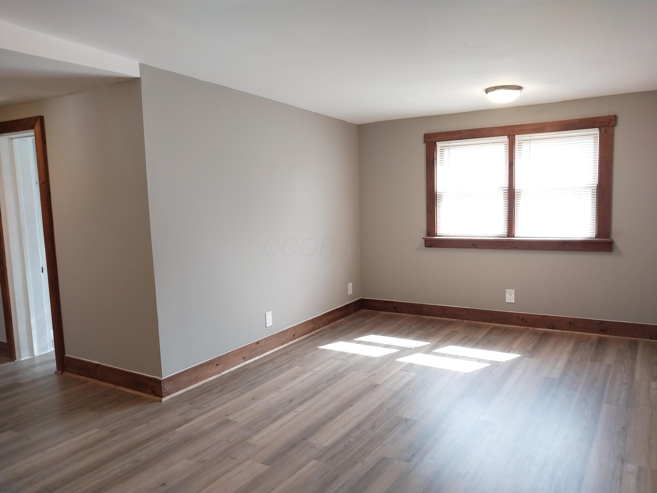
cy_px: 246
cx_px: 328
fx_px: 493
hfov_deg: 67.3
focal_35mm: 26
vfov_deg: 53.1
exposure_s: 1/60
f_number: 1.8
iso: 100
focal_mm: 4
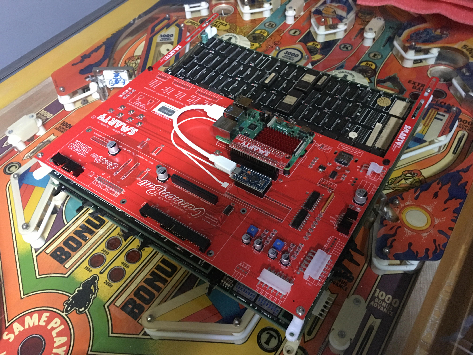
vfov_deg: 48.2
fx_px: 396
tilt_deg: -47.8
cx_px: 236
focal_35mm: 29
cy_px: 178
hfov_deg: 61.7
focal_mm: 4.15
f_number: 2.2
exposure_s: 1/4
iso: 200
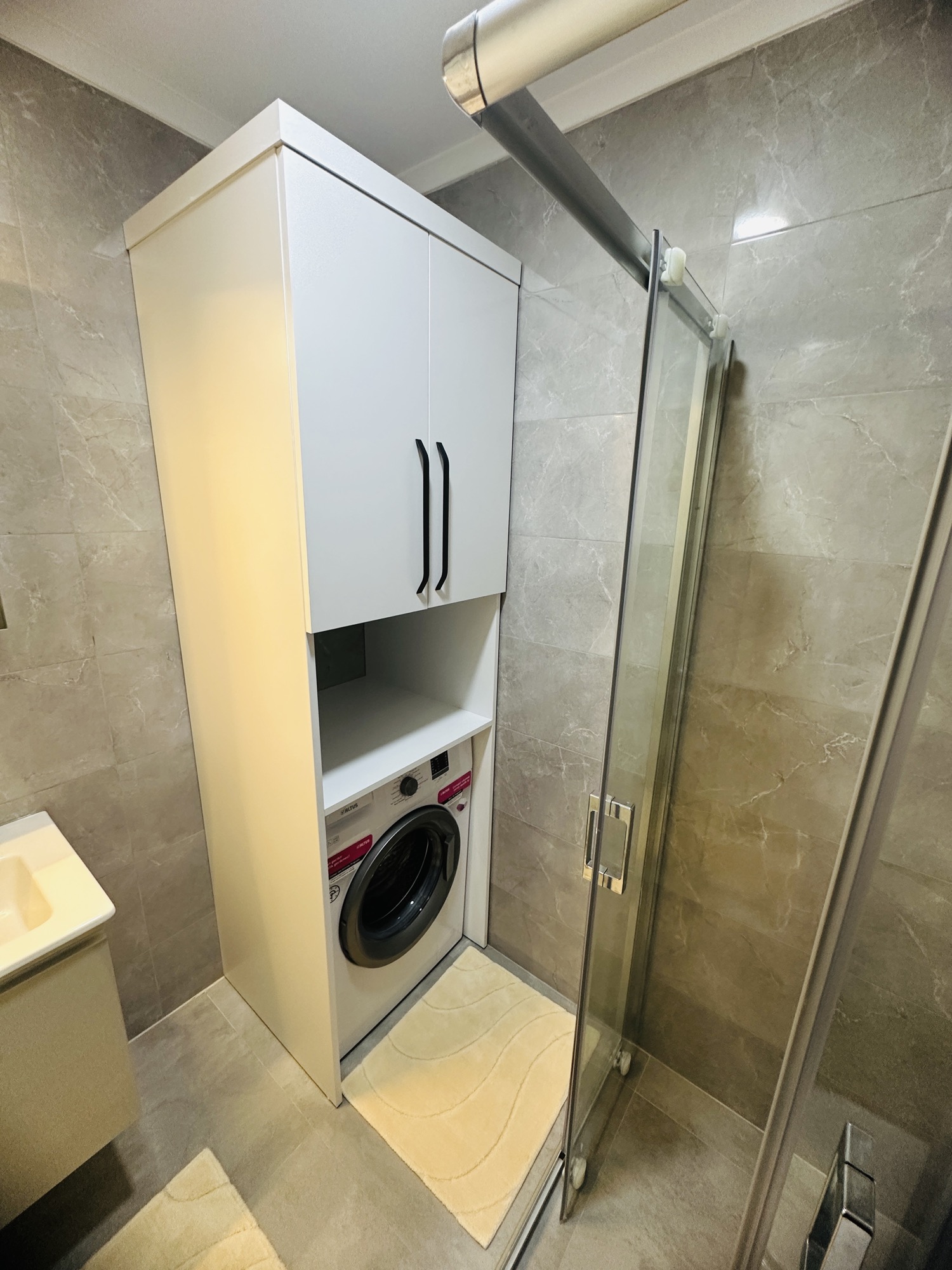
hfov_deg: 85.7
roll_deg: -2.4
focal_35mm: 14
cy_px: 635
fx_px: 513
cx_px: 476
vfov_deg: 102.1
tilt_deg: -15.0
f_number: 2.2
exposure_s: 1/50
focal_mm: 2.22
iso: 250
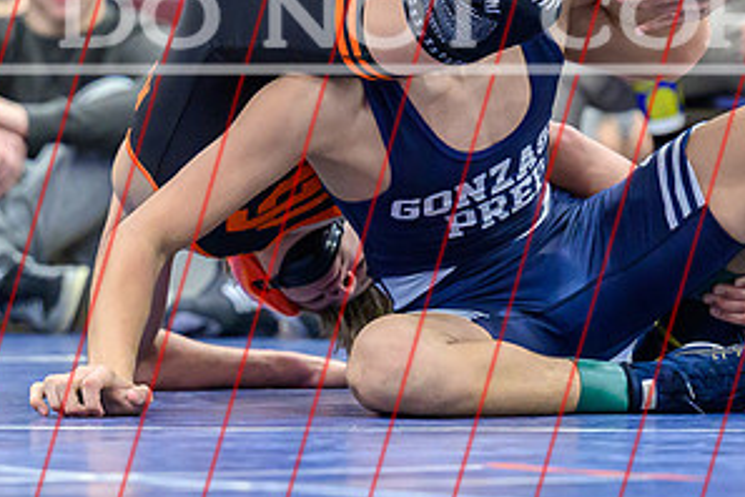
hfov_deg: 5.7
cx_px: 463
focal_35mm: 361
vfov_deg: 3.8
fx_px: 7470
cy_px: 184
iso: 5000
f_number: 2.8
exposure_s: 1/800
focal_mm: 110
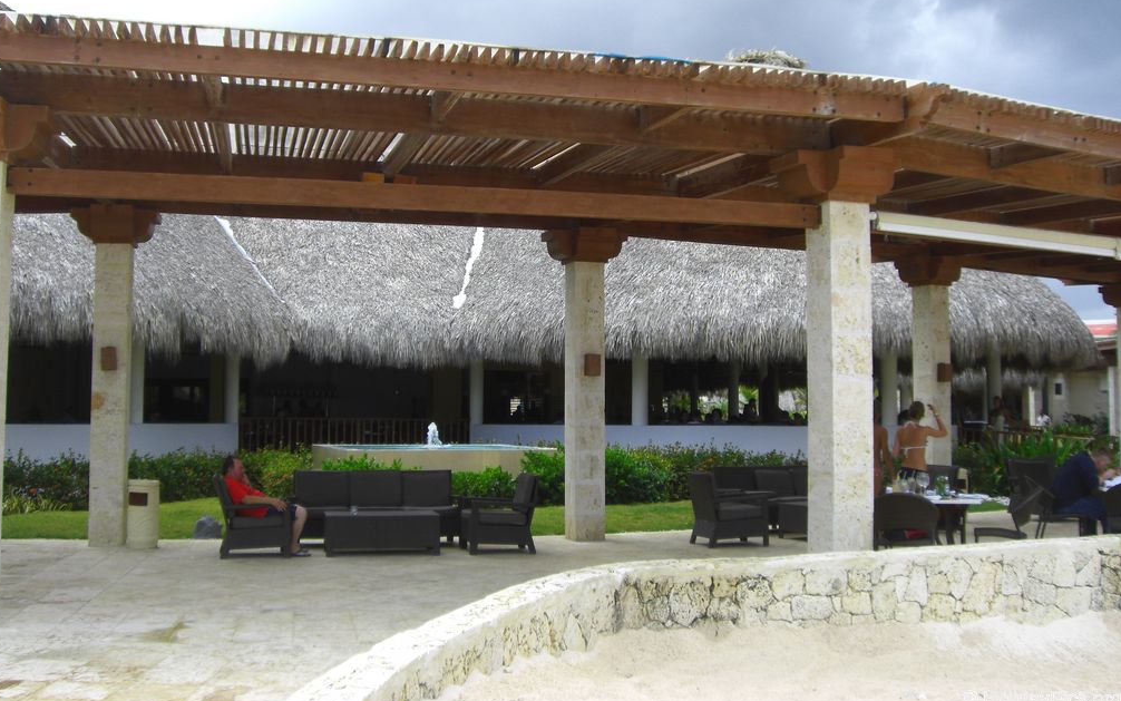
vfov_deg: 31.2
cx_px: 554
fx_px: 1253
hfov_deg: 48.2
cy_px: 289
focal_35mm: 41
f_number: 2.7
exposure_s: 1/500
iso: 64
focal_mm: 6.2
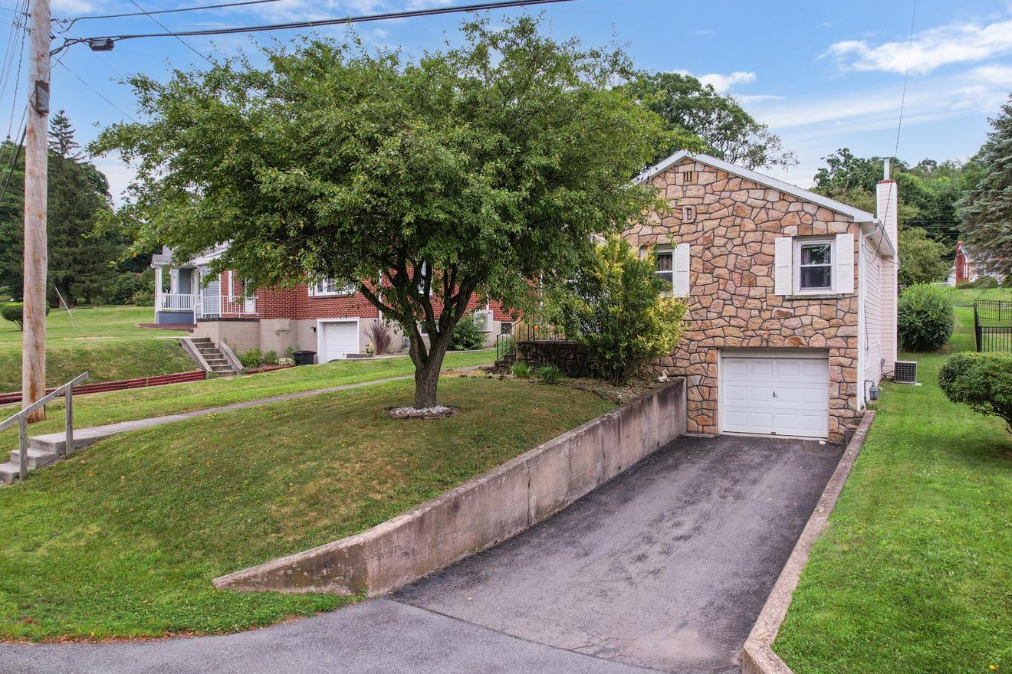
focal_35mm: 24
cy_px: 348
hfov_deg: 73.7
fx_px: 675
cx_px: 537
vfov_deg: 53.1
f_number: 2.8
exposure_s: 1/15
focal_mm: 8.38
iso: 200
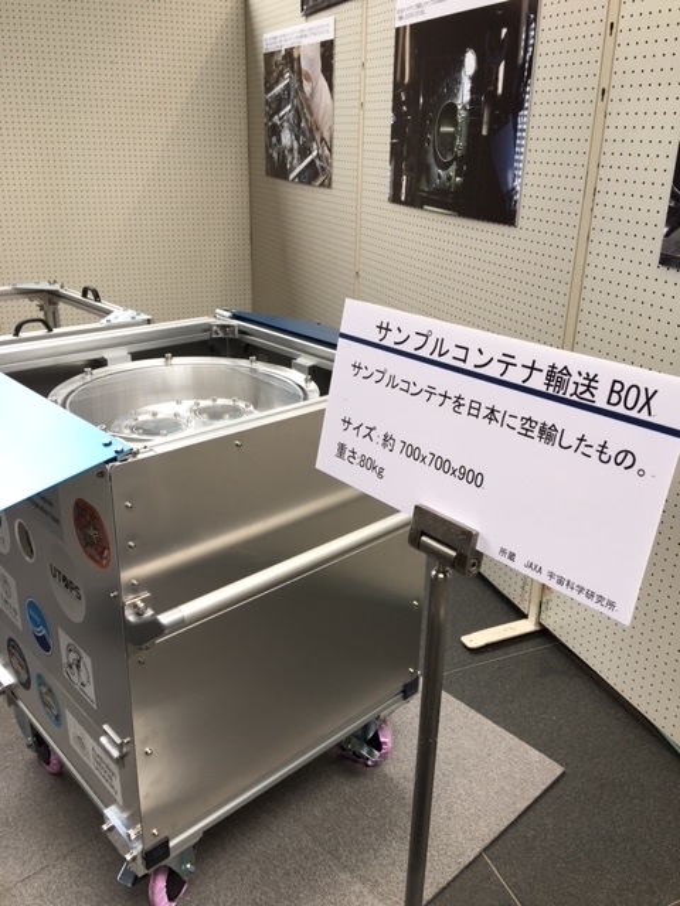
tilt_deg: -22.9
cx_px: 340
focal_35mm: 29
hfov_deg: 48.2
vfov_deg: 61.7
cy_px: 453
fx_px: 760
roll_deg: -1.3
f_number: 2.2
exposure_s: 1/60
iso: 32
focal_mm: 4.15
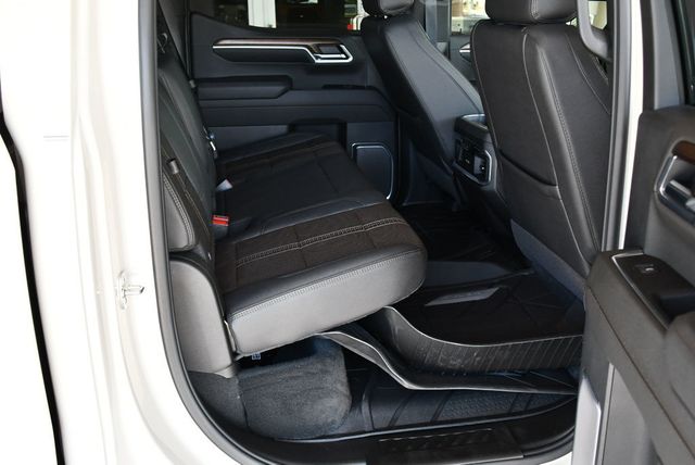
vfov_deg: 36.9
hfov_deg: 53.1
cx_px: 348
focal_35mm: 36
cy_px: 232
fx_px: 696
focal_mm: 18
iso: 800
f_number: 3.5
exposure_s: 1/250
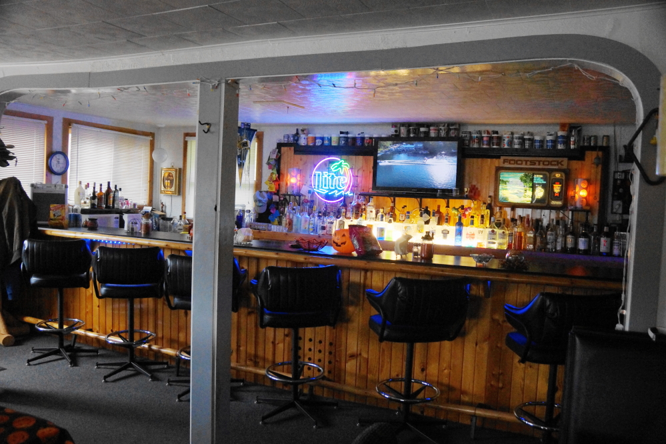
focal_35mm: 30
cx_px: 333
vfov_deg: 43.6
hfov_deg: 61.9
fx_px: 555
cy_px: 222
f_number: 4
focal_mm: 20
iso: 1000
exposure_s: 1/60
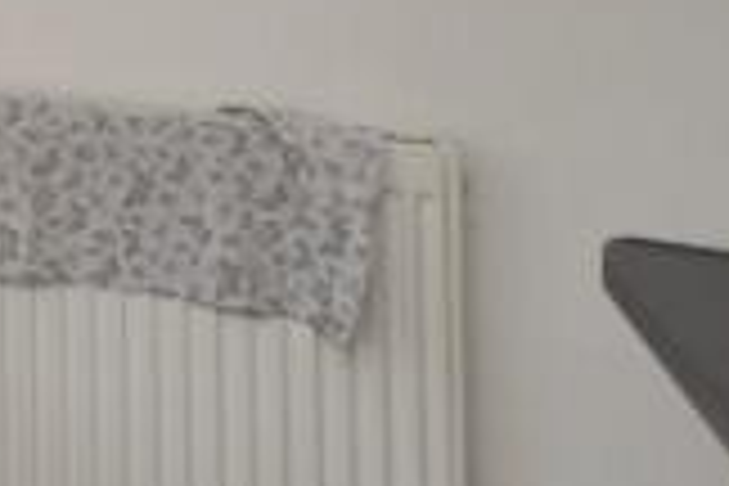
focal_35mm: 104
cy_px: -614
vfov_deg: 11.3
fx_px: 2109
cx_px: -1512
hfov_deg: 11.1
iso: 200
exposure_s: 1/125
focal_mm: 11
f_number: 5.6
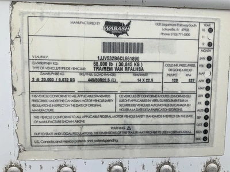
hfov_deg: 61.7
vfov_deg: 48.2
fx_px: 193
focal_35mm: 29
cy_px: 86
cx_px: 115
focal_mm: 3
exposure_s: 1/1195
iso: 25
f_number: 1.8
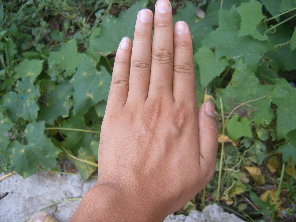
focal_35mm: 35
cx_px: 148
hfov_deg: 52.6
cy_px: 111
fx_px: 299
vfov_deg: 40.7
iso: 50
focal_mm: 5.8
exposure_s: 1/125
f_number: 2.8
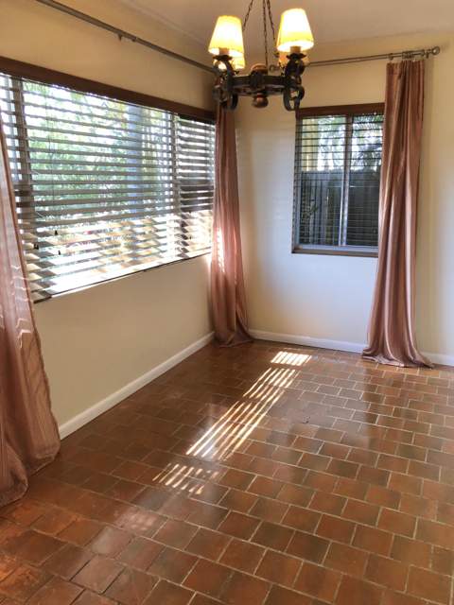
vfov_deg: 63.4
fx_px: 490
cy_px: 302
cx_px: 227
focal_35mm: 28
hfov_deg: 49.7
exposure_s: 1/30
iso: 32
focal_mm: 4
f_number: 1.8
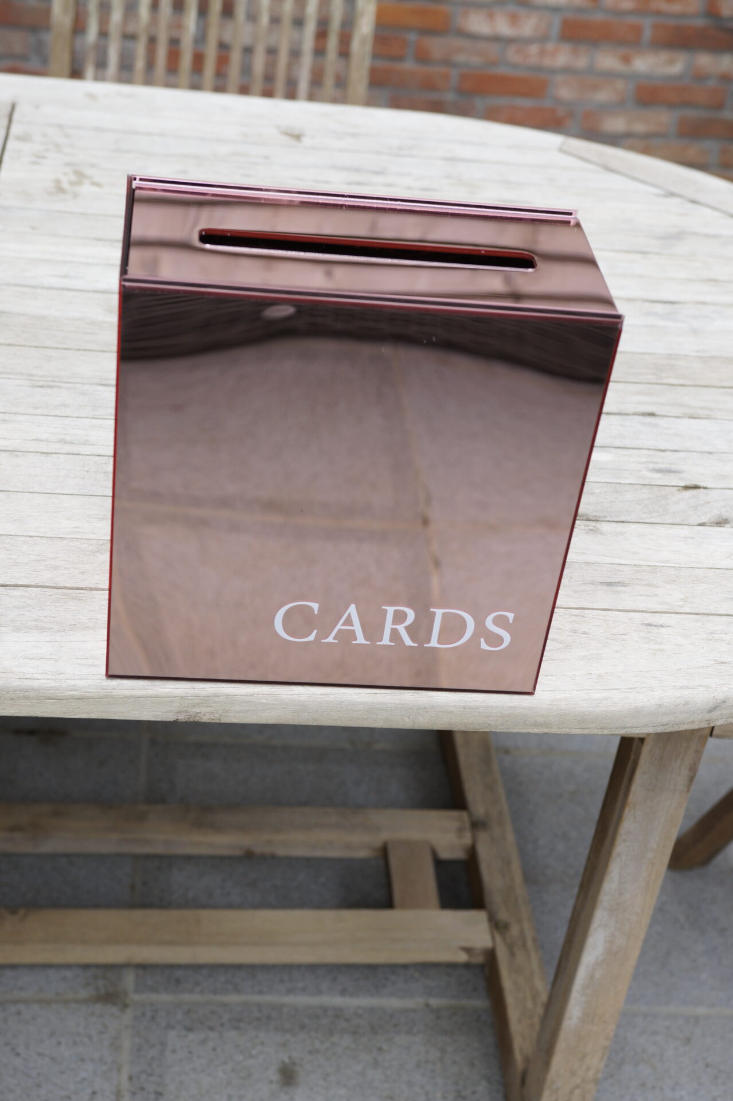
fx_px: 1605
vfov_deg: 37.9
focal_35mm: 52
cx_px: 366
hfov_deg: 25.7
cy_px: 550
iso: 200
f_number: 4.5
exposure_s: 1/320
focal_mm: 35
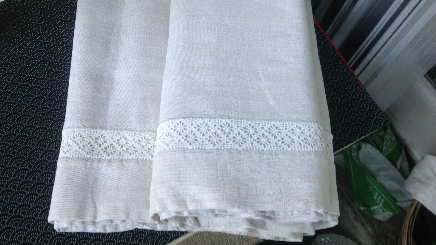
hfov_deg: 51.6
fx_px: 451
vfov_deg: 30.2
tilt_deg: -59.1
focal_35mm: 39
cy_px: 82
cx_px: 219
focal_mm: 4.28
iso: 64
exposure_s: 1/30
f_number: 2.4
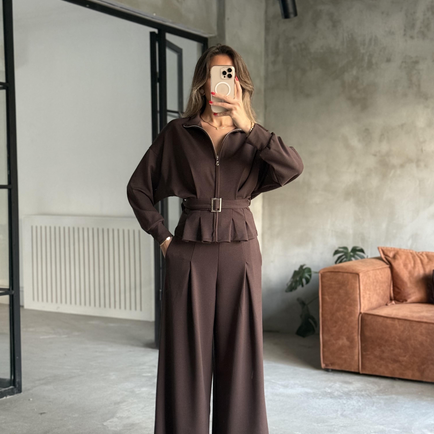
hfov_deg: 30.0
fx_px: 809
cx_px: 216
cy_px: 224
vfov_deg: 30.0
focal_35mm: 57
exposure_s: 1/40
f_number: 1.78
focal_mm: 6.76
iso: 400
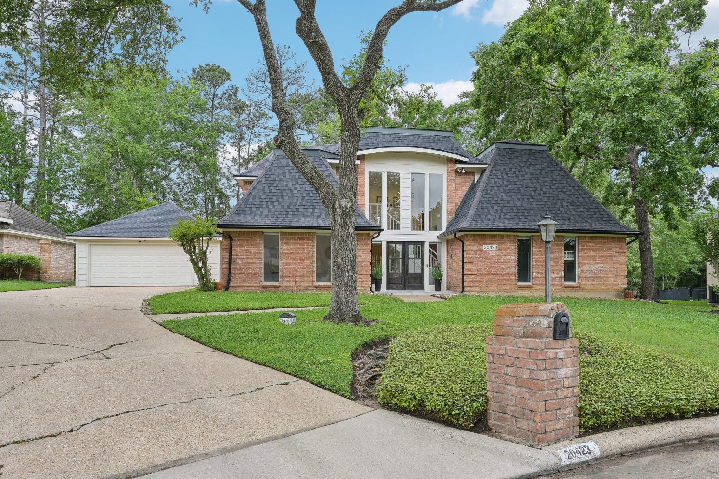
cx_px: 360
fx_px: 429
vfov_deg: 58.3
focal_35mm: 22
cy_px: 240
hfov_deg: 79.9
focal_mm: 21.5
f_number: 8
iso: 400
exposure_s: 1/125
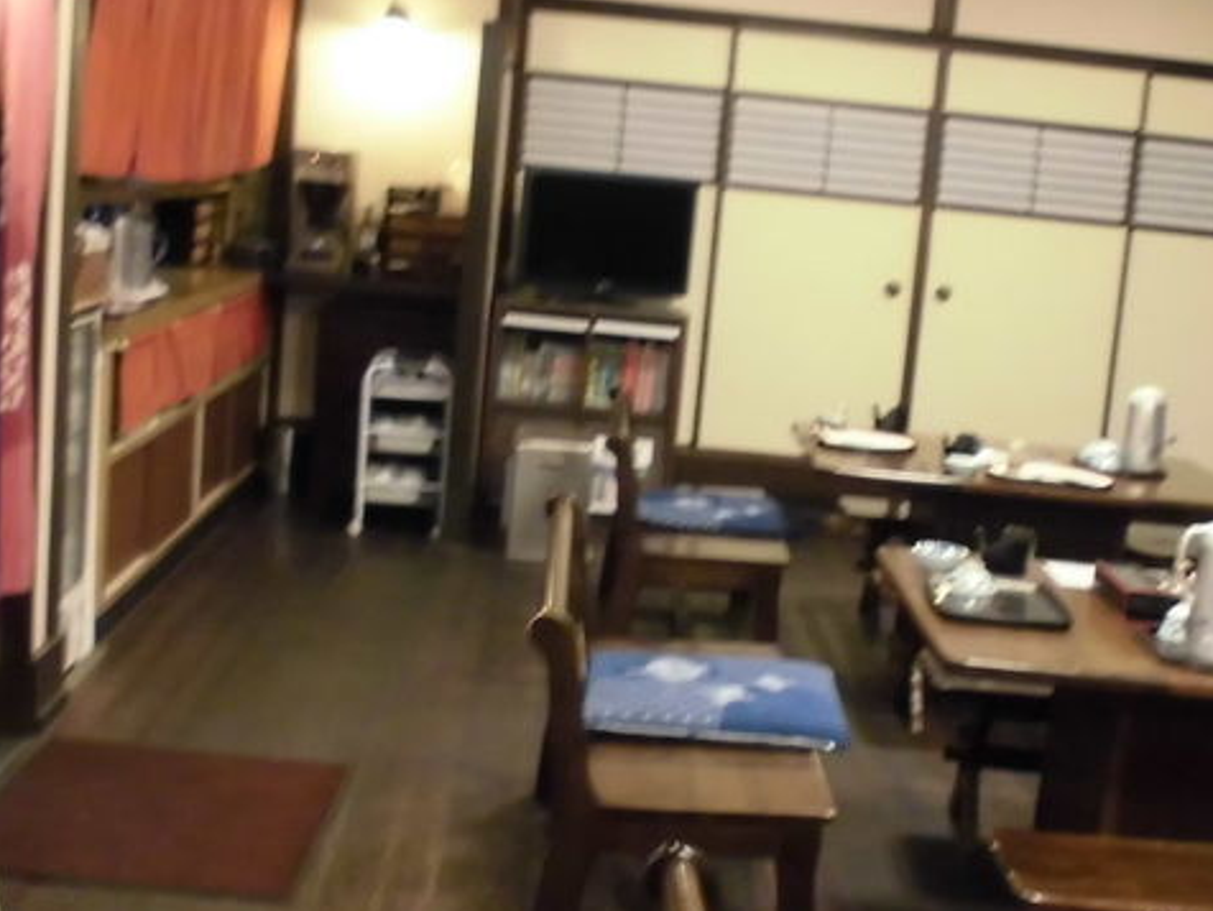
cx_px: 646
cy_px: 498
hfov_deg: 34.3
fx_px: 1964
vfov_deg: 26.1
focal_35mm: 56
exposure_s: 1/6
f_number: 3.5
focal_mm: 4.6
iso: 400
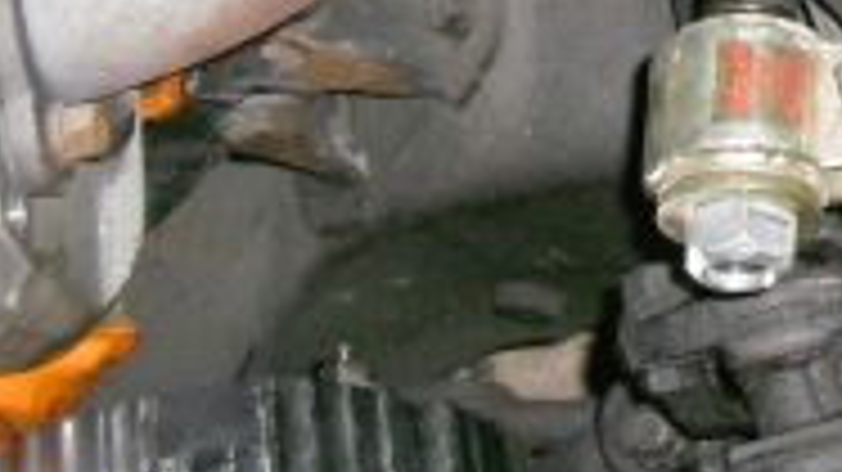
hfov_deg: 14.9
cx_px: 1306
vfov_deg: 8.7
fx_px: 2968
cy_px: -400
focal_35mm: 133
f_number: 2.8
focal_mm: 6.2
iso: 200
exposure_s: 1/60
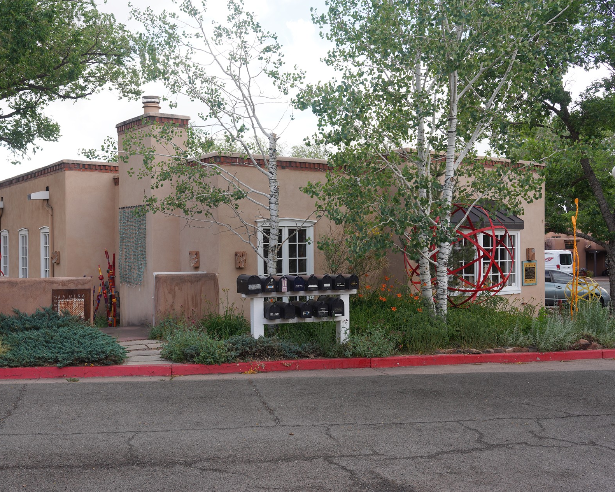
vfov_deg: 39.2
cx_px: 266
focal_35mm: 38
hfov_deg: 47.8
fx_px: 692
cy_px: 240
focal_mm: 32
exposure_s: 1/100
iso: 100
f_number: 6.3
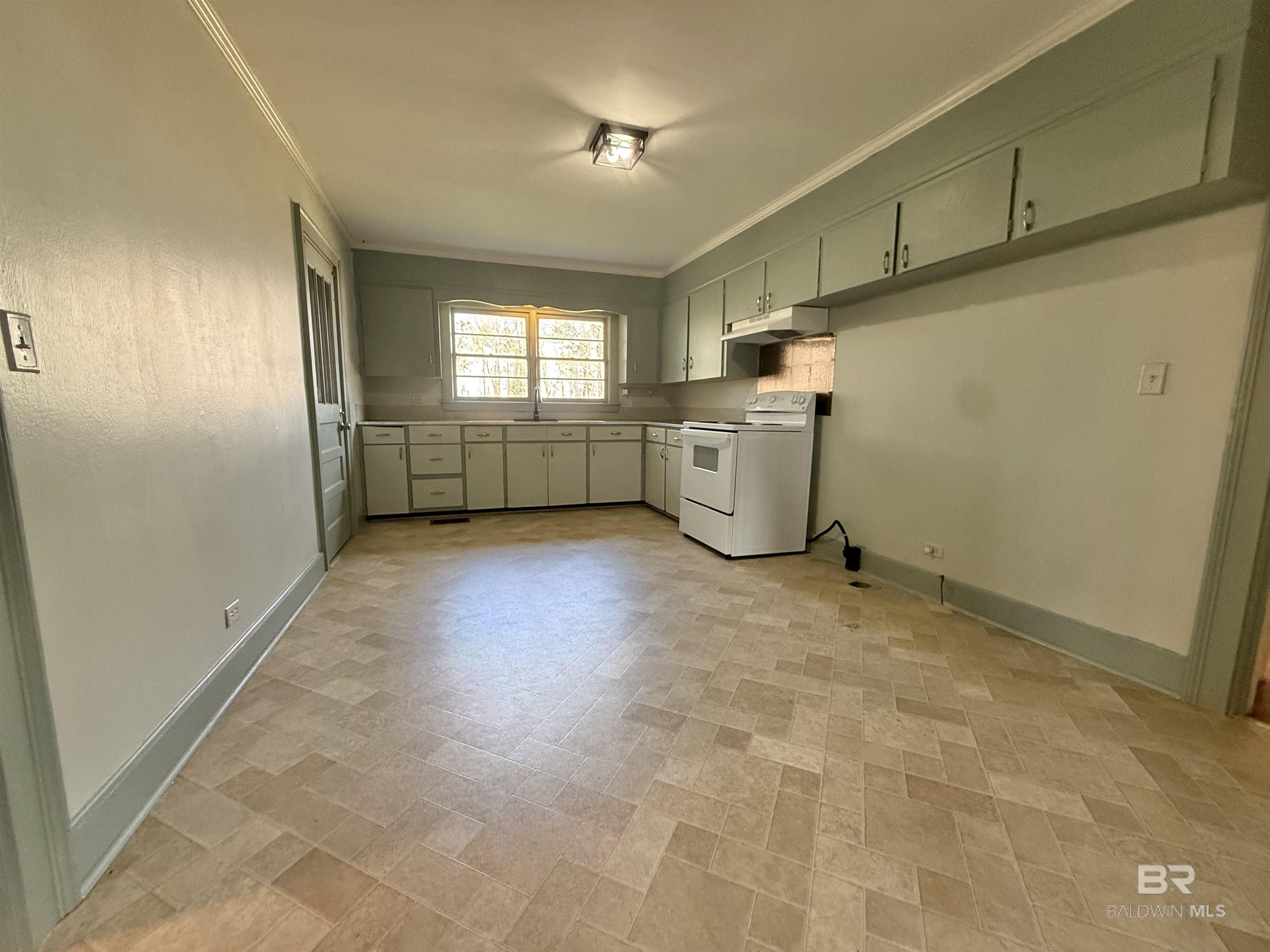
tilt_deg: -8.1
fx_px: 514
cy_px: 476
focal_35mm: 14
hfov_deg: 102.1
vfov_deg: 85.7
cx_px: 635
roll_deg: -0.7
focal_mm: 2.22
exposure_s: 1/120
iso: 320
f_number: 2.2
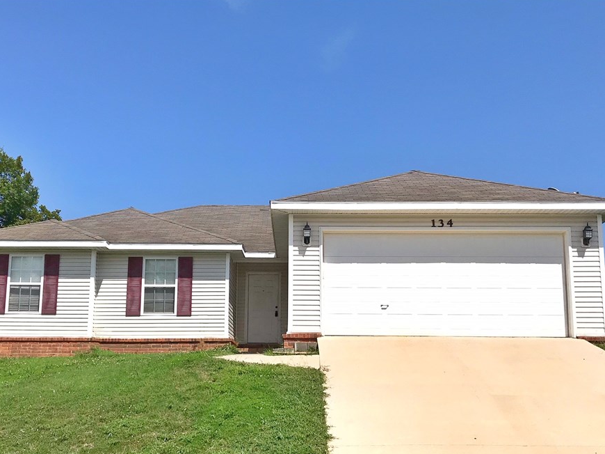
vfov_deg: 35.9
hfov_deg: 46.8
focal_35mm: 40
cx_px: 286
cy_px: 264
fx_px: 699
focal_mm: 3.99
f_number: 1.8
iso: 20
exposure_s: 1/6410
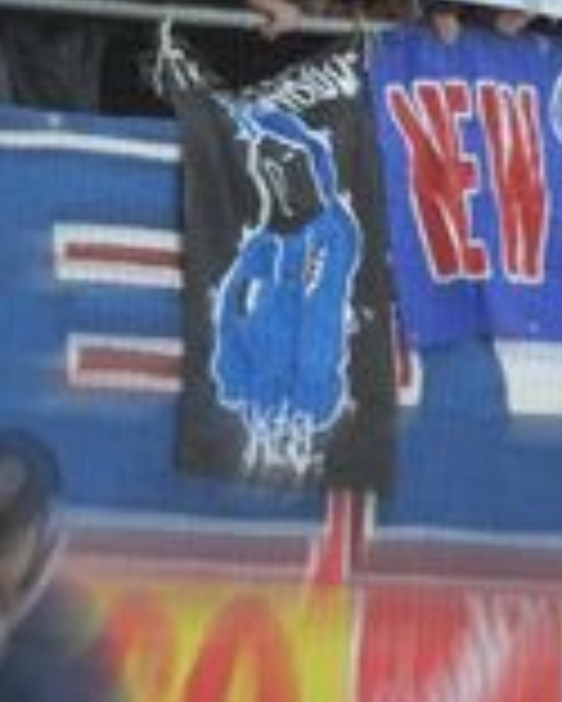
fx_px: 19706
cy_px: -79
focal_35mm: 949
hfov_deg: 1.6
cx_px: 508
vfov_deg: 2.0
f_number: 2.8
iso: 320
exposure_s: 1/800
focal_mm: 185
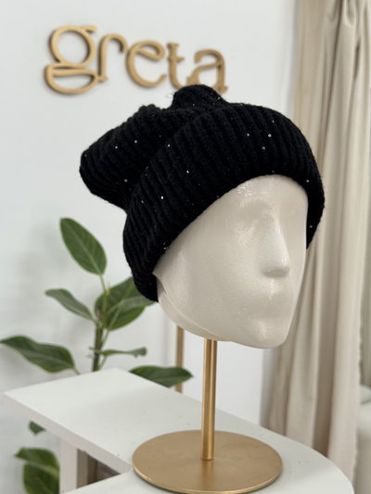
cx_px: 186
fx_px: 686
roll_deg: -0.9
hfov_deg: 30.3
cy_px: 247
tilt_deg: -6.8
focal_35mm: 48
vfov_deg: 39.6
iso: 80
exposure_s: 1/50
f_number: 1.78
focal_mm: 6.76
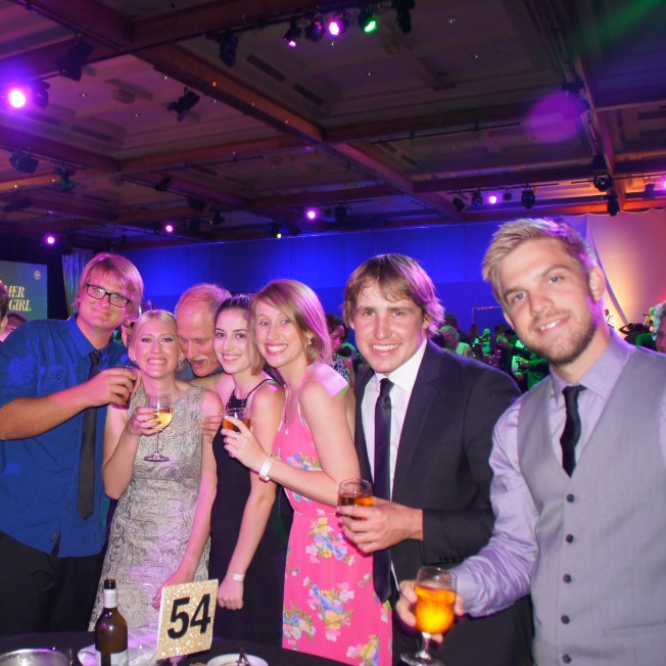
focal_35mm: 36
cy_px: 332
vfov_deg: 46.0
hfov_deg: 44.6
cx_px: 171
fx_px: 784
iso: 800
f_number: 3.5
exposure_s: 1/40
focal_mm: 18
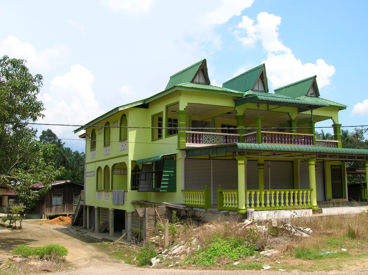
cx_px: 184
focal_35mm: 34
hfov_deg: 54.0
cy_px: 138
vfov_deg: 41.7
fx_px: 361
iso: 50
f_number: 4.9
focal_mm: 5.7
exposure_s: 1/304
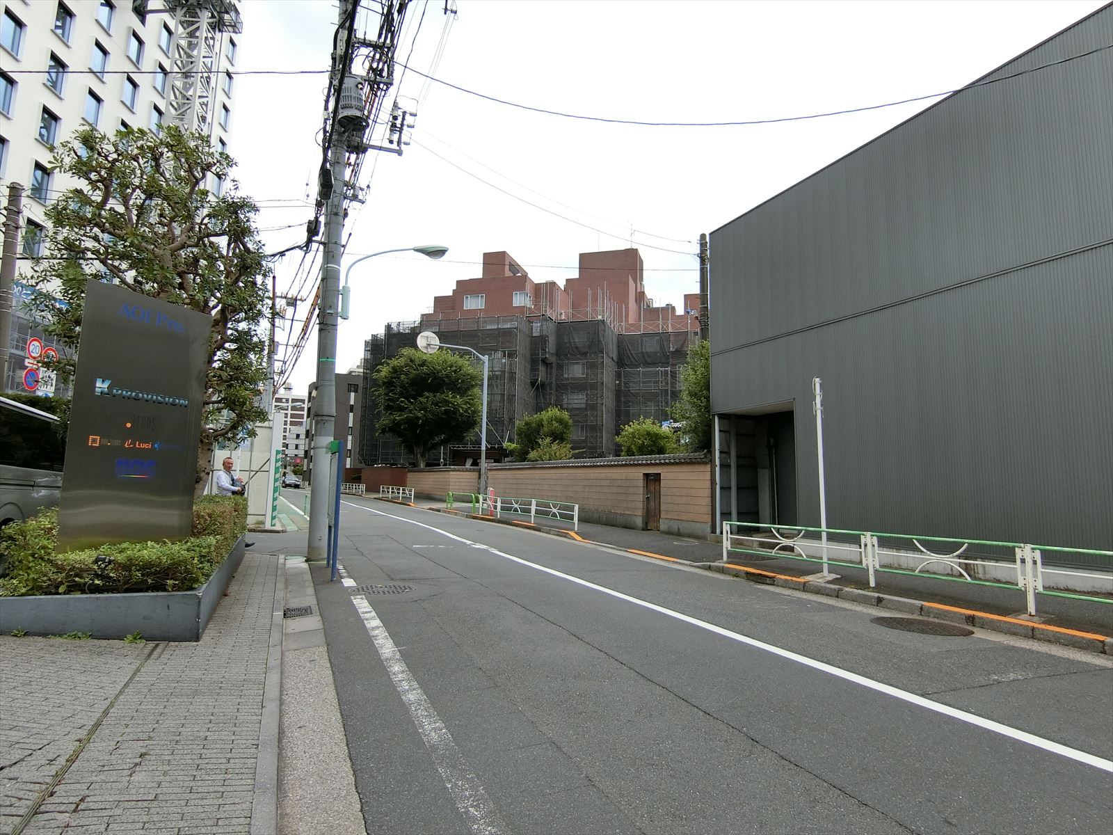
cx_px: 556
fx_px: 611
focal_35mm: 19
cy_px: 418
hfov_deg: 84.7
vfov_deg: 68.7
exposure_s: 1/1000
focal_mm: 4.06
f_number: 2.7
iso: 125
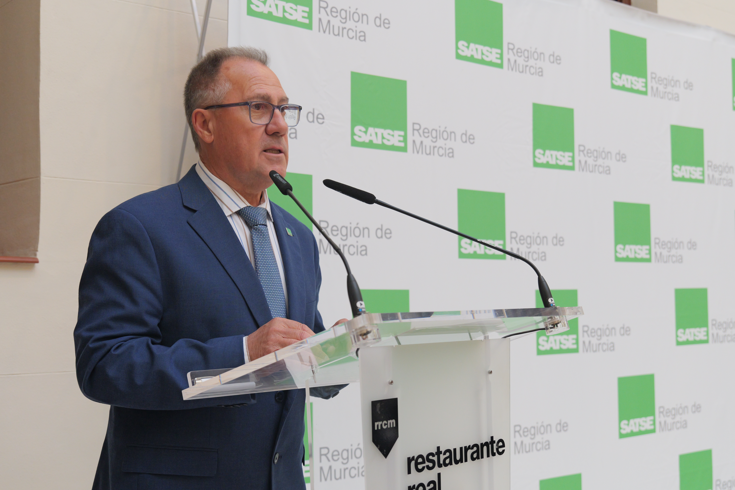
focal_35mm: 52
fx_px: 1062
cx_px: 368
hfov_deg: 38.2
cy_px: 245
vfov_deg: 26.0
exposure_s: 1/60
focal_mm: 52
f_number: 5.4
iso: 3200
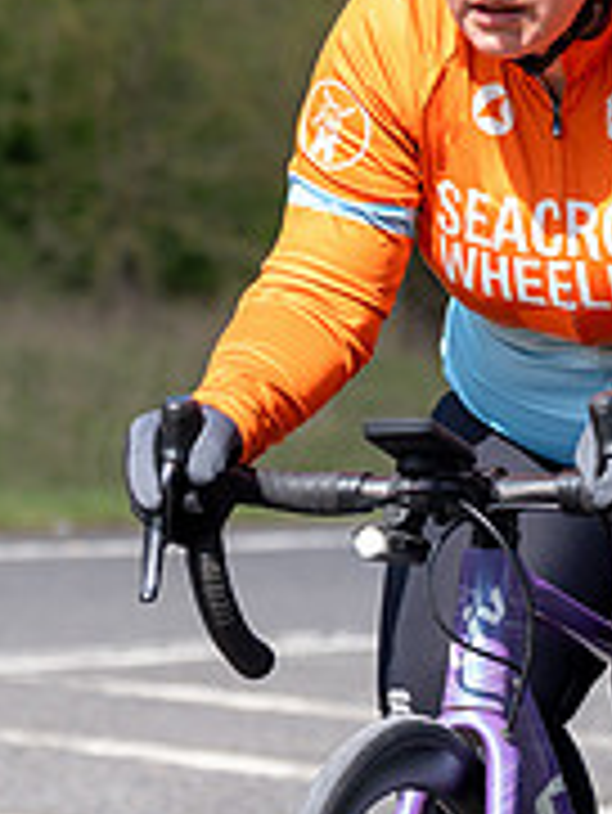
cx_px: 453
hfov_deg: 4.8
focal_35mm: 307
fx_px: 7228
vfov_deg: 6.4
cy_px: -26
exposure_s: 1/1000
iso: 125
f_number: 4
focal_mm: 77
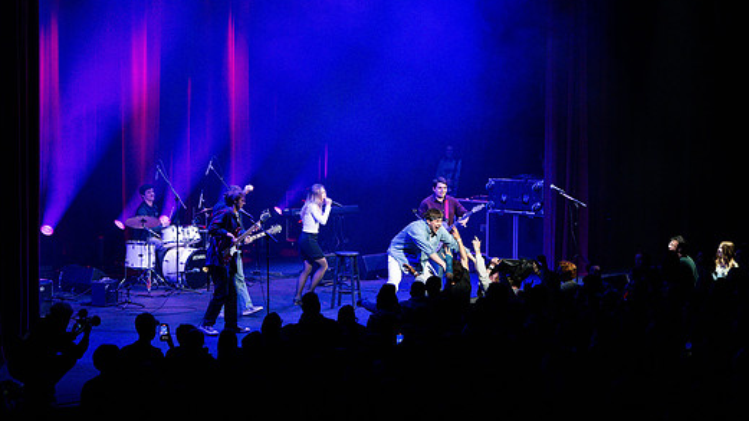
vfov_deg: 13.0
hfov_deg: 22.9
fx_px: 1847
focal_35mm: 93
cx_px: 352
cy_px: 171
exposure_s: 1/500
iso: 4000
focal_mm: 70
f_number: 2.8
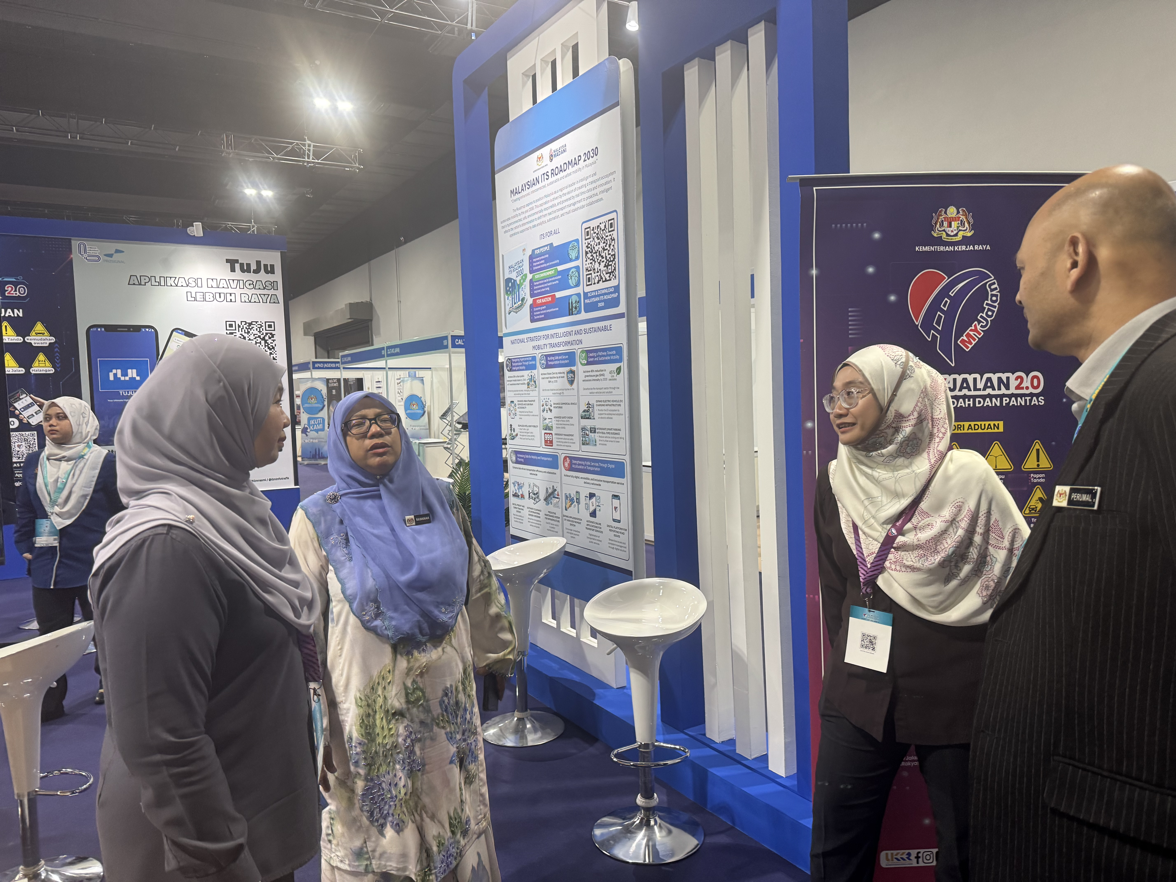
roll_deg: -0.2
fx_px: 815
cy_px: 441
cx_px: 588
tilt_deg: -5.2
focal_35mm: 24
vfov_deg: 56.8
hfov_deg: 71.6
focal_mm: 6.76
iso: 200
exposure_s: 1/100
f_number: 1.78
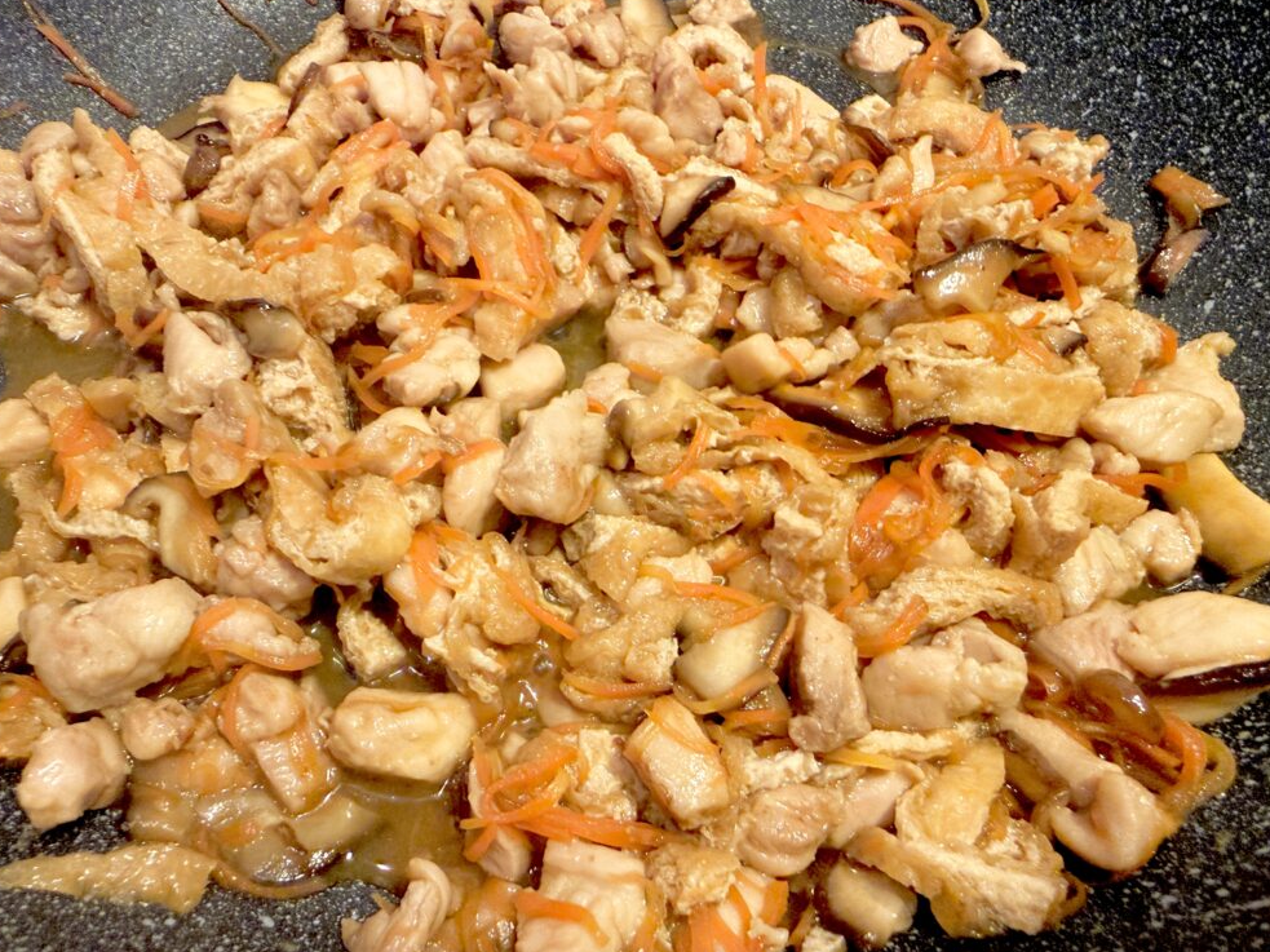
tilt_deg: -51.8
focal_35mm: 25
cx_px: 642
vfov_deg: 54.9
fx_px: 917
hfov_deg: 69.4
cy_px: 479
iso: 400
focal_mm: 2.22
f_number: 2.2
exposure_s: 1/50
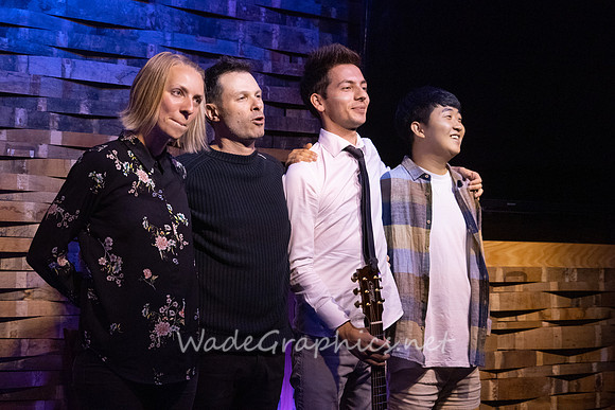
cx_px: 308
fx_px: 1076
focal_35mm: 63
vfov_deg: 21.6
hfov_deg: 31.9
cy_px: 205
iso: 6400
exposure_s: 1/200
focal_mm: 63
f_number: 6.3
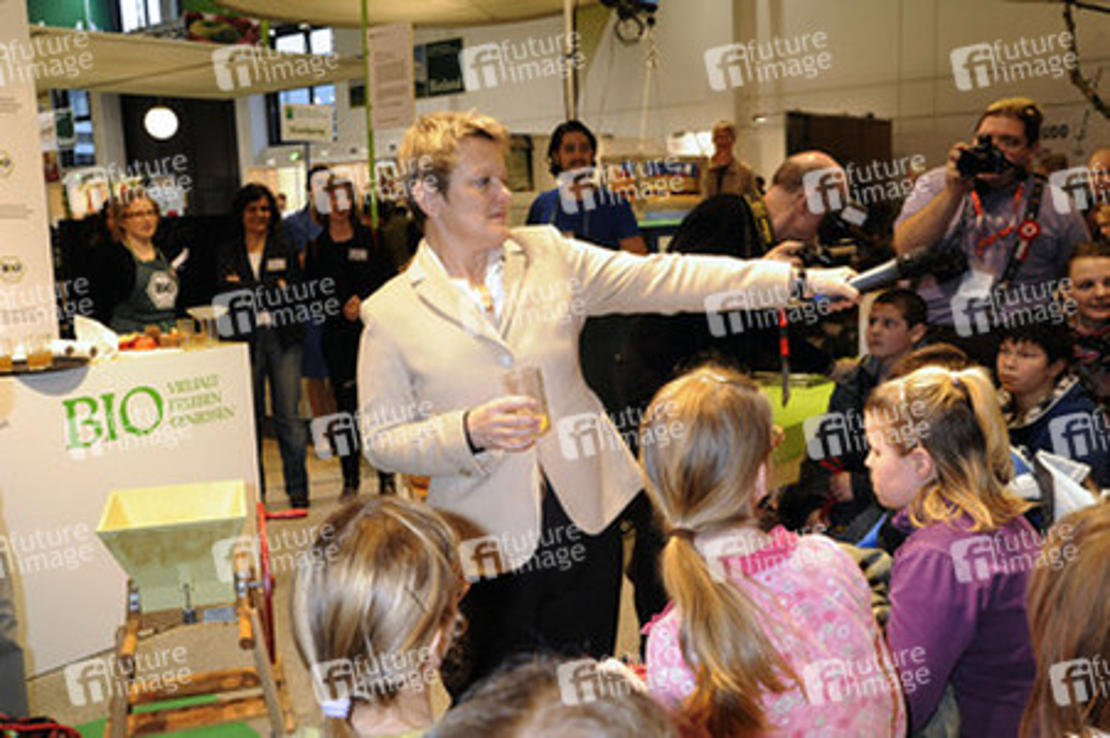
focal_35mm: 36
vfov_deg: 36.8
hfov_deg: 53.2
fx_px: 1109
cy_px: 369
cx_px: 555
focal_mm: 36
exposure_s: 1/200
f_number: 8
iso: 3200
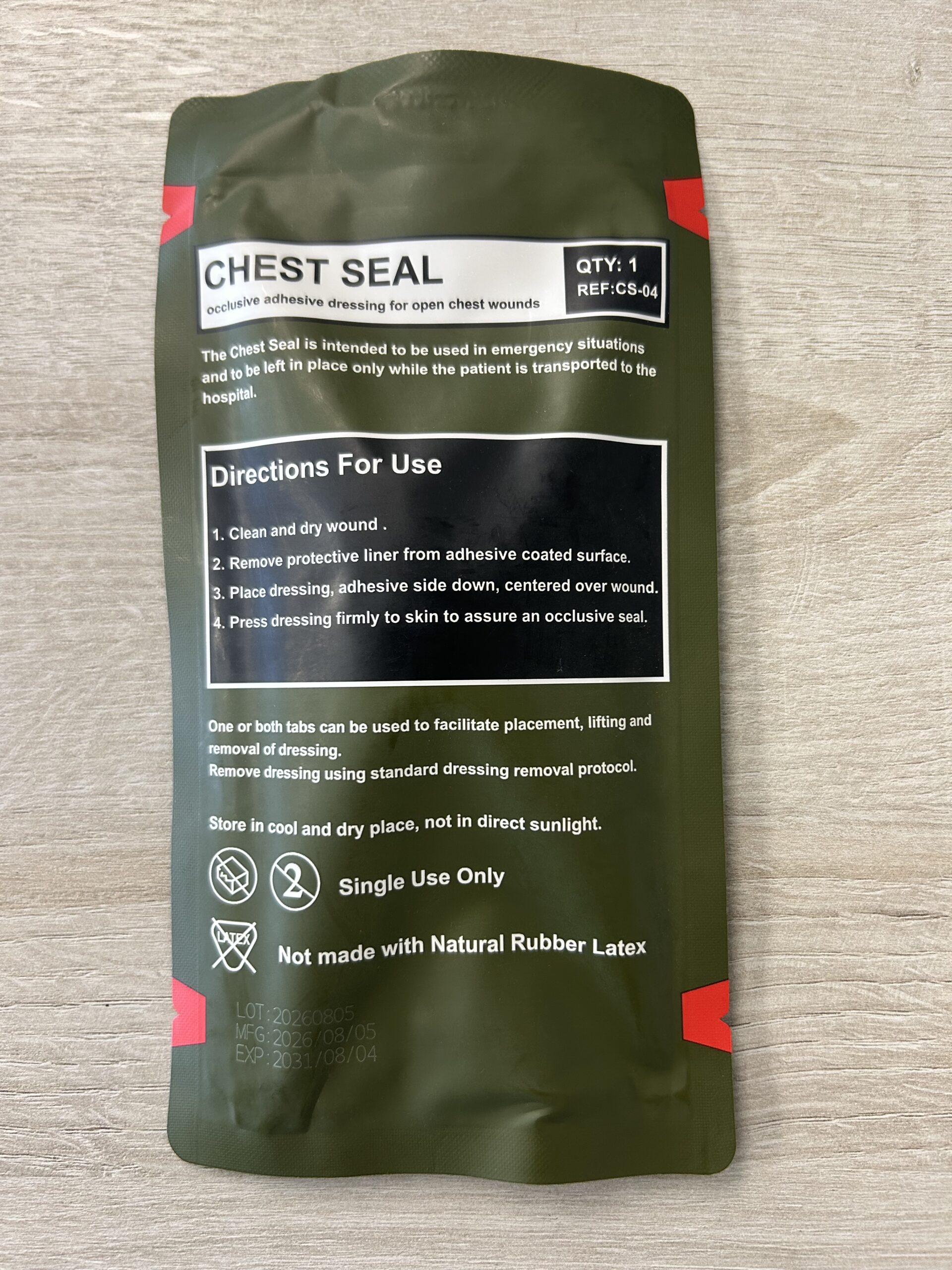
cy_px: 635
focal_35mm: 26
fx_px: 953
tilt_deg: -86.8
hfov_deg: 53.1
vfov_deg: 67.3
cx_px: 476
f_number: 1.5
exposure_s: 1/120
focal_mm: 5.7
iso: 125
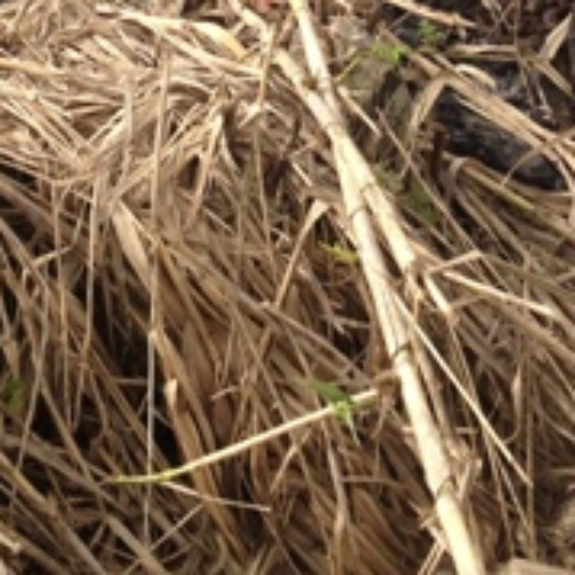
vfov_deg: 15.9
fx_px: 2011
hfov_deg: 16.3
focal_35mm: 107
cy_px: -34
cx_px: 334
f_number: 2.4
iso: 50
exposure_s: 1/920
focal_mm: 4.28
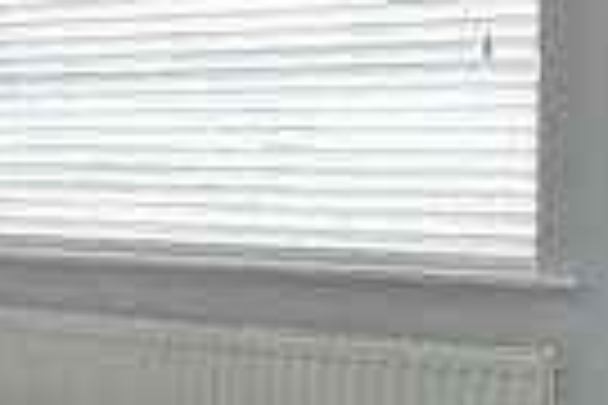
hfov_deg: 20.2
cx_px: -477
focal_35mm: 73
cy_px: 164
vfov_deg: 18.7
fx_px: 1233
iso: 400
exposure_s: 1/5
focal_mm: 10
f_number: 11
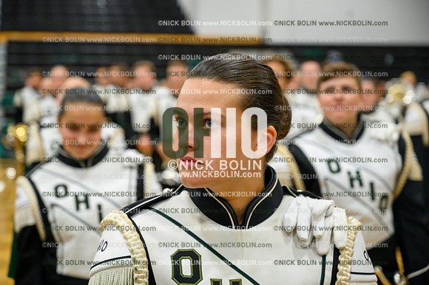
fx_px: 834
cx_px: 214
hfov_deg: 28.9
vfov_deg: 19.4
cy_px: 142
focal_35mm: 70
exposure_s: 1/250
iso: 1250
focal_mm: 70
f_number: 4
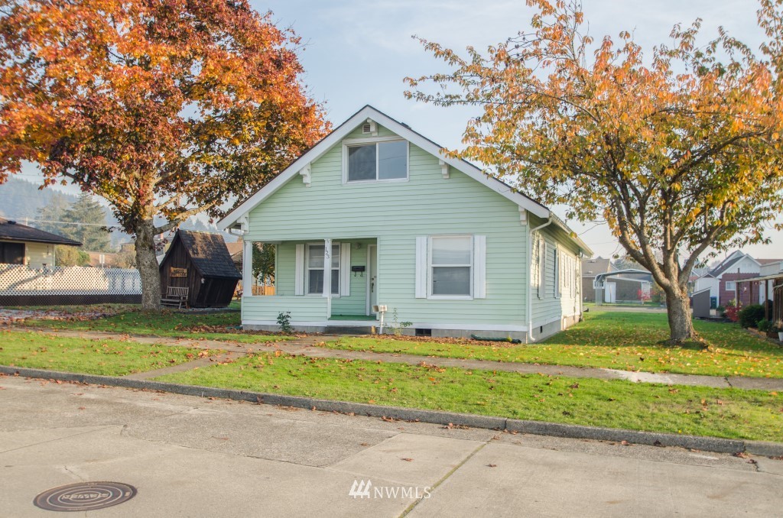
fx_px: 651
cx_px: 392
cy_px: 259
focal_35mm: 30
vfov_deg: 43.4
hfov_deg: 62.0
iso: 100
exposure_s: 1/160
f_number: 6.3
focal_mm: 20
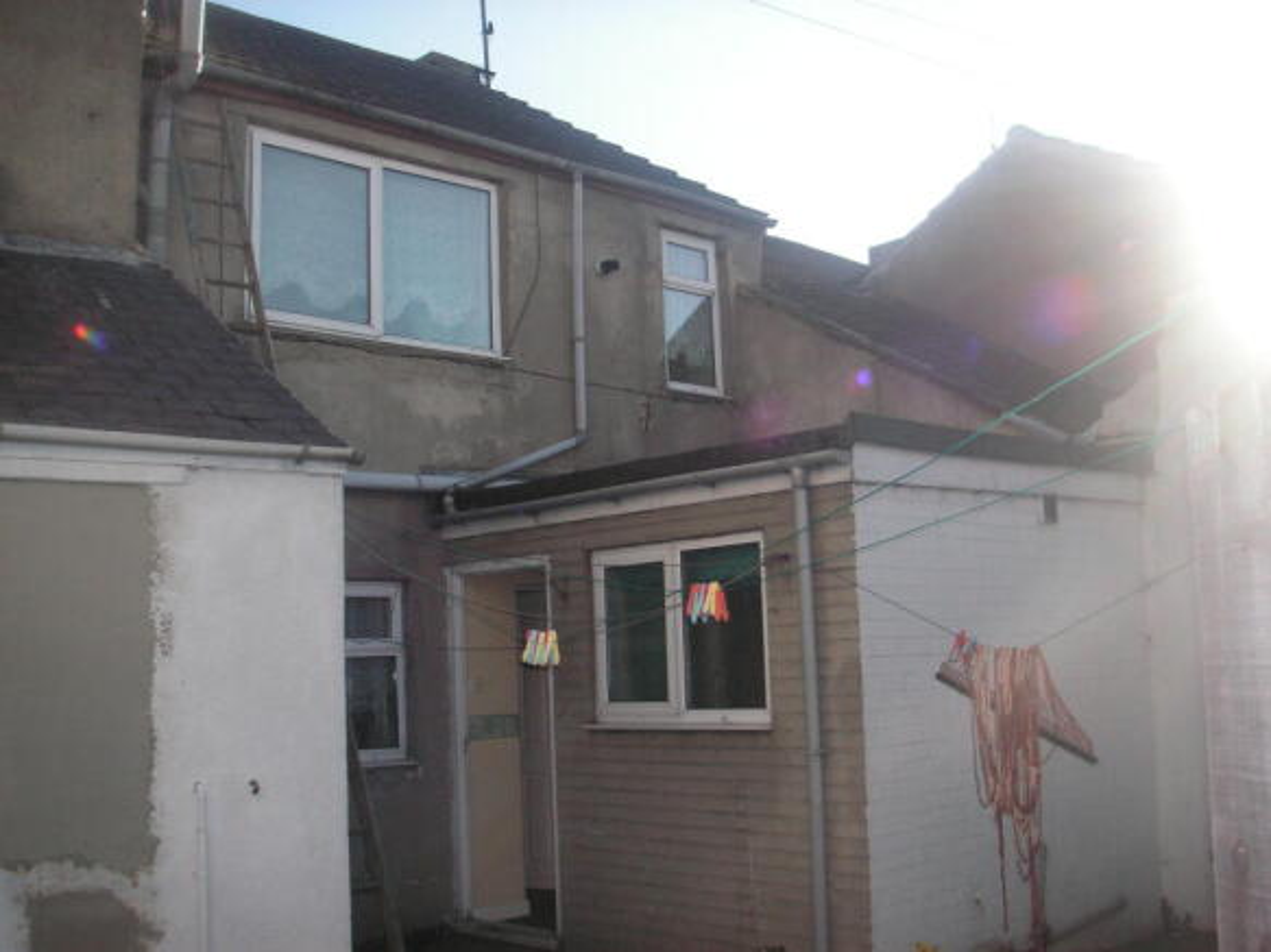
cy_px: 476
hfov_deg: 49.0
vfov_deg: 37.7
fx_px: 1395
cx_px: 636
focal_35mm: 38
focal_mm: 6.3
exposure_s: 1/1000
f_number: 3.3
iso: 100
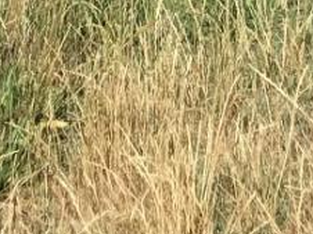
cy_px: -485
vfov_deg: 6.5
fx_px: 1861
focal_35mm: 206
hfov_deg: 9.6
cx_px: 205
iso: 25
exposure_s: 1/1314
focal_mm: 3.3
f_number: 2.4
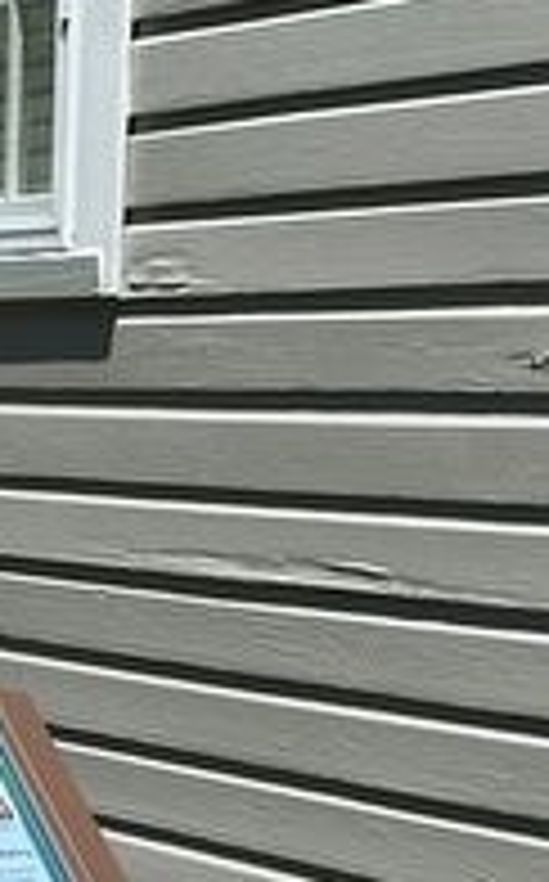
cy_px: 1084
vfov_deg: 18.8
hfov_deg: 12.3
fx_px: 2497
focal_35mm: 104
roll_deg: -0.6
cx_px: -117
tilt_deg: -16.3
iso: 80
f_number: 1.78
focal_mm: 6.86
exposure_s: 1/4348
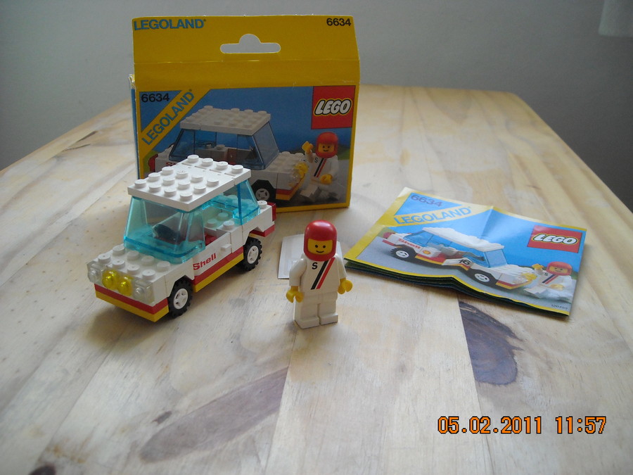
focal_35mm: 35
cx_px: 316
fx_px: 640
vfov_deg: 40.7
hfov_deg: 52.6
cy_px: 238
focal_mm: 5.7
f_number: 2.8
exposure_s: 1/141
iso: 248
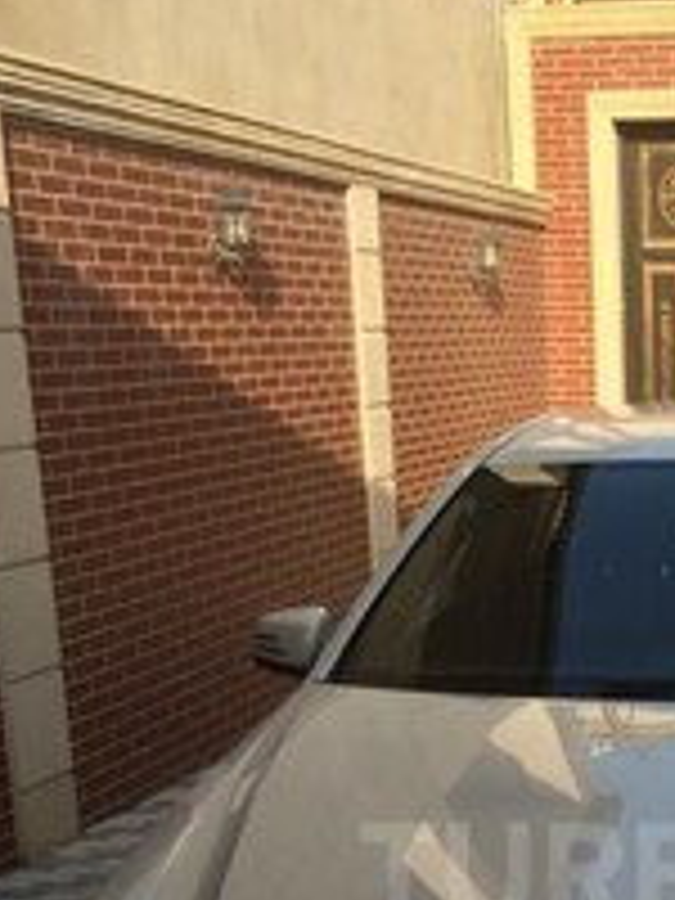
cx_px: 706
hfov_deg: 19.7
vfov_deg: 25.8
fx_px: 1872
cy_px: 873
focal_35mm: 72
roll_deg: +1.9
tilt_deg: -17.1
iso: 32
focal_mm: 4.15
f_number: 2.2
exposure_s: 1/1026
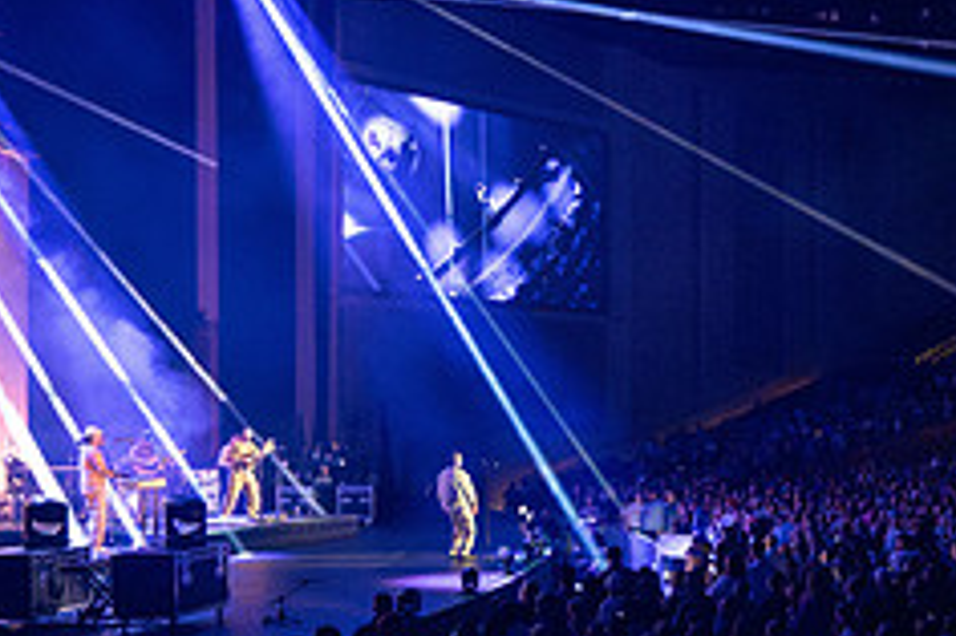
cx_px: 997
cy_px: 480
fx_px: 1566
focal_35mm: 59
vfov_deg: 22.7
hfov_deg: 31.0
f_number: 4
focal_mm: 24
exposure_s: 1/50
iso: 10000
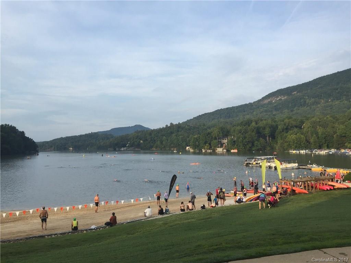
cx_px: 176
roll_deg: +1.1
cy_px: 132
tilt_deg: +3.7
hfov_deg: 61.7
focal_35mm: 29
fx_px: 294
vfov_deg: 48.2
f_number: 2.2
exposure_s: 1/775
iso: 32
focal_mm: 4.15
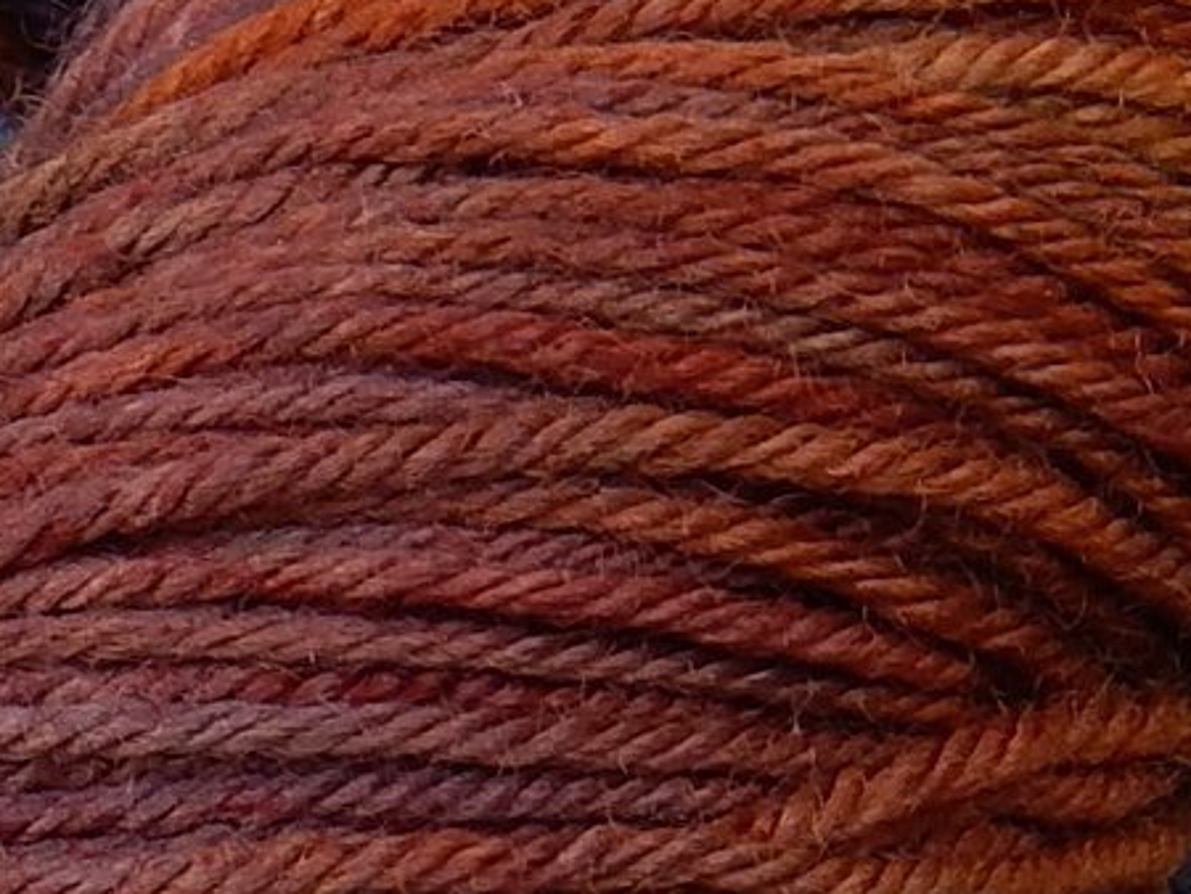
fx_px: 15422
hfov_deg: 4.4
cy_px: 1896
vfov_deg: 3.3
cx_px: -1162
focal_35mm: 448
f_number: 4.5
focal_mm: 18.7
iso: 125
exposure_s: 1/13
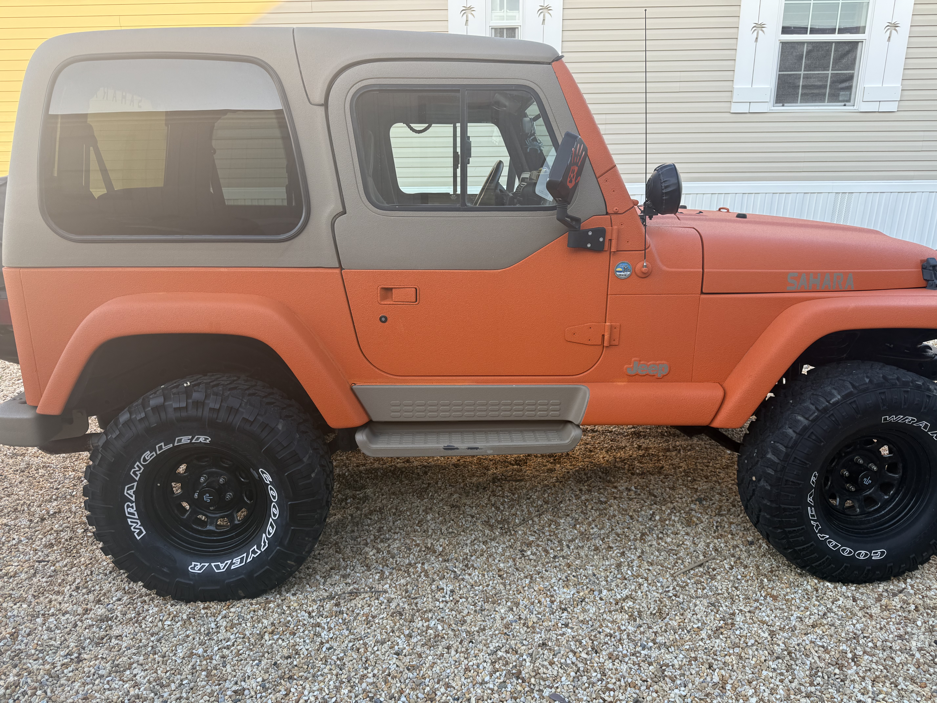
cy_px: 352
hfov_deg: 71.6
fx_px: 650
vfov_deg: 56.8
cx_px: 468
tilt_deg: -14.8
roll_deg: +0.1
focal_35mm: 24
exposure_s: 1/288
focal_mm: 6.76
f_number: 1.78
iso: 80
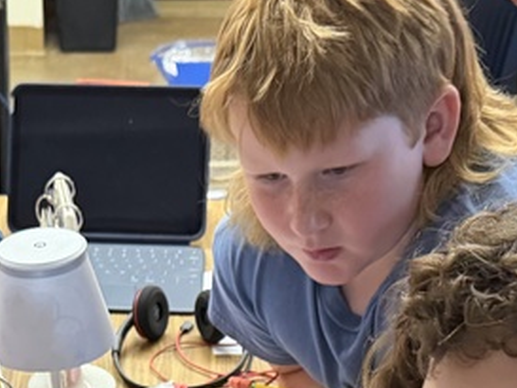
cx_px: 89
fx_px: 1345
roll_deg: +0.6
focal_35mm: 90
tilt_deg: -39.2
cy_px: 623
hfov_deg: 21.4
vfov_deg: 15.0
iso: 500
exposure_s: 1/60
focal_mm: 6.76
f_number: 1.78
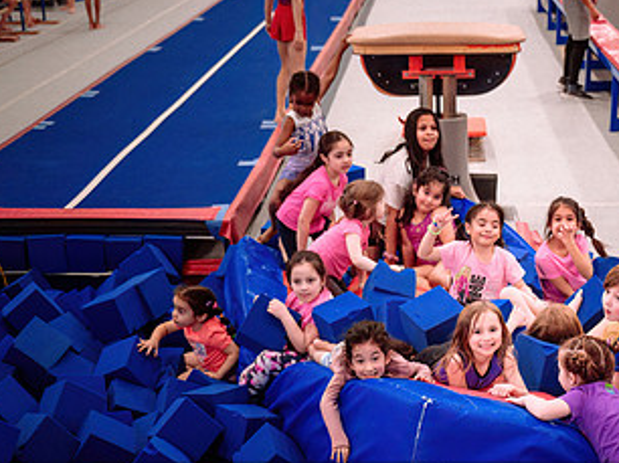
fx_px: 1233
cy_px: 287
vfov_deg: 21.2
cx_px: 463
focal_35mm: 69
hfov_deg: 27.8
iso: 1600
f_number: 2.8
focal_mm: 34
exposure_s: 1/400
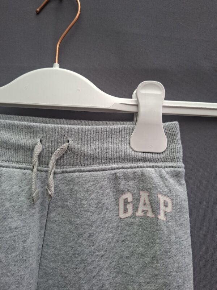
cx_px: 108
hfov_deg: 58.9
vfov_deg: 73.9
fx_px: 192
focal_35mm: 23
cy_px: 145
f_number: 1.8
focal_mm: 5.54
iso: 64
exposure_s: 1/100
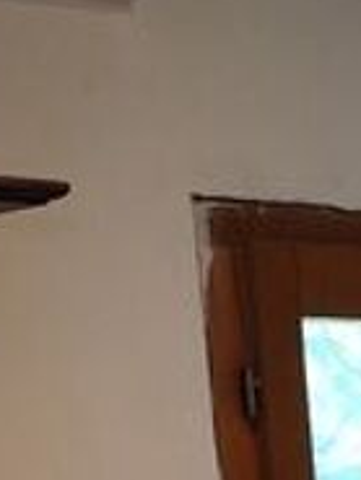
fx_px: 2306
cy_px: 1296
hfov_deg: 8.6
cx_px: 680
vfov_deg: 9.9
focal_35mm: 166
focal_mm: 6.14
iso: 200
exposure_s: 1/100
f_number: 1.65
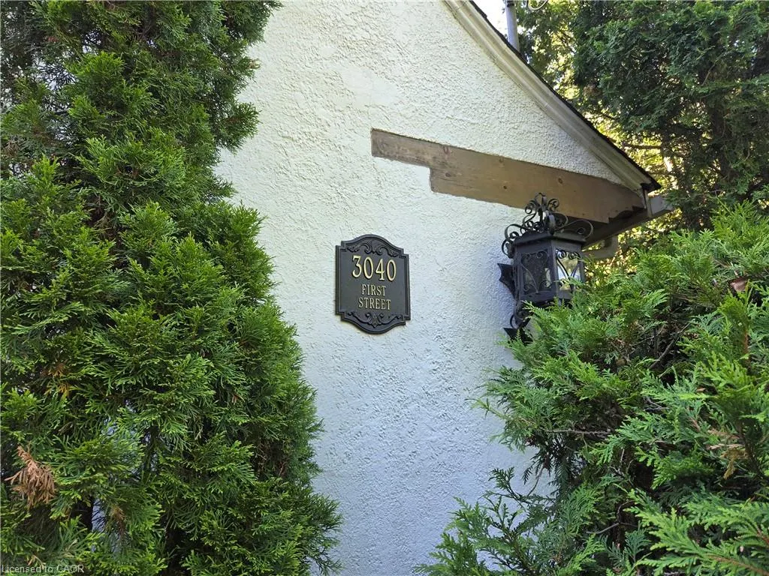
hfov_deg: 73.9
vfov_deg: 58.9
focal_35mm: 23
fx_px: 511
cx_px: 384
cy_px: 288
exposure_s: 1/180
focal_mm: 5.4
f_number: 1.8
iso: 80
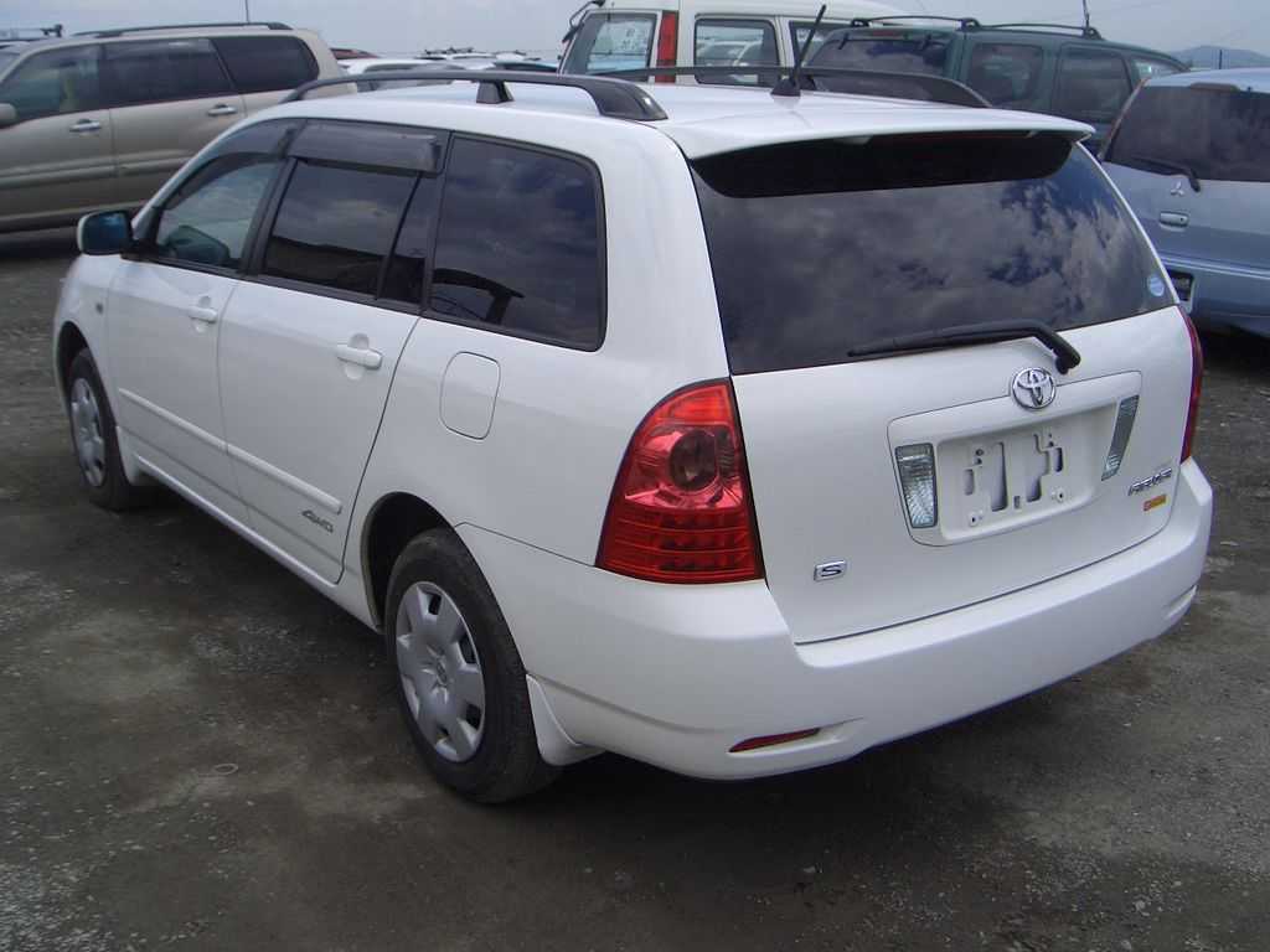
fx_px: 1431
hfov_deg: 47.9
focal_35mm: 39
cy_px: 476
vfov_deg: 36.8
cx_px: 635
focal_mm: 8
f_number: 4.8
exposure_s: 1/640
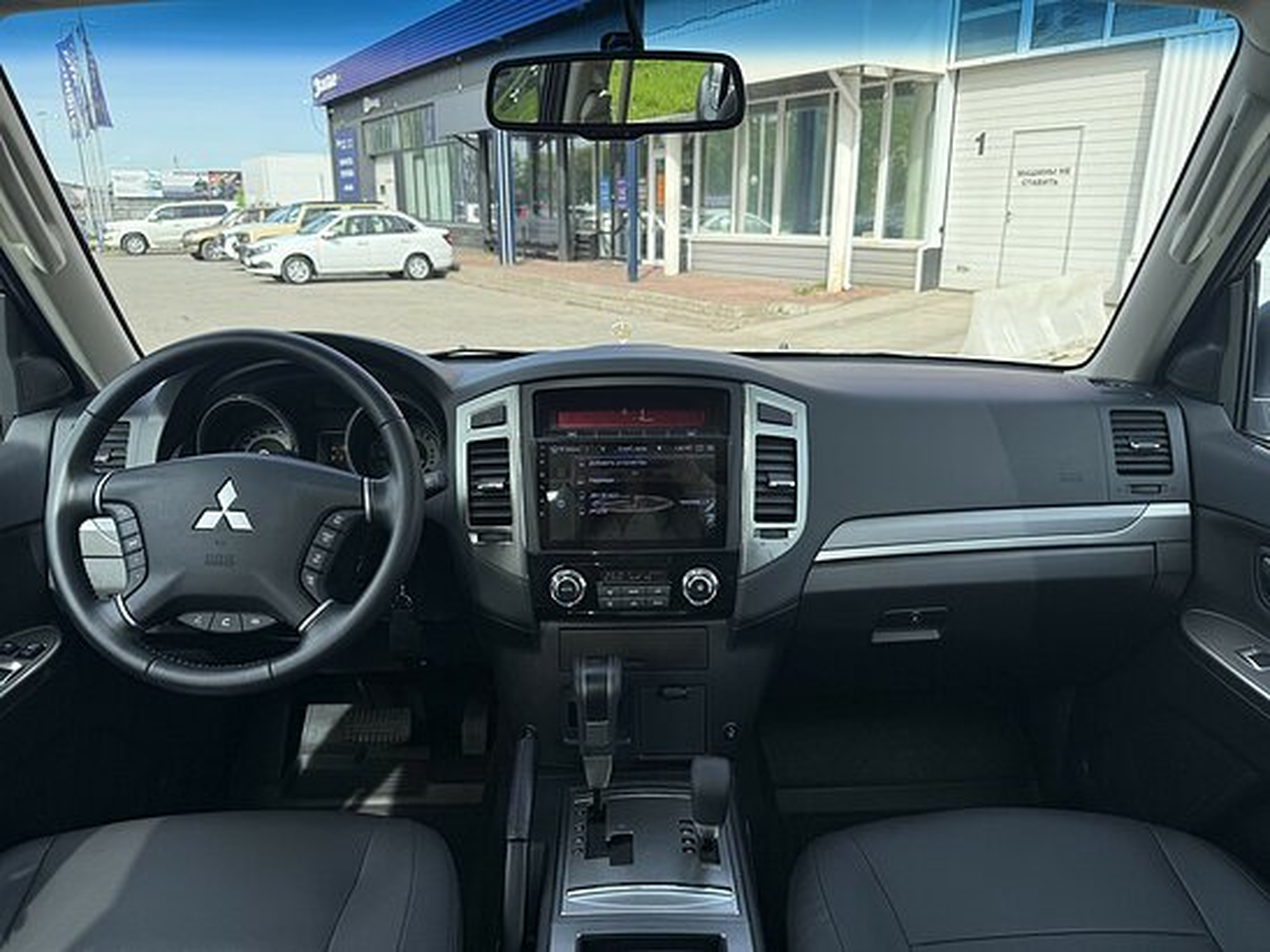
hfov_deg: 71.6
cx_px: 635
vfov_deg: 56.8
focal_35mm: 24
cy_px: 476
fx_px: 881
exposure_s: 1/1230
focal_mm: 6.76
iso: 80
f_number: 1.78
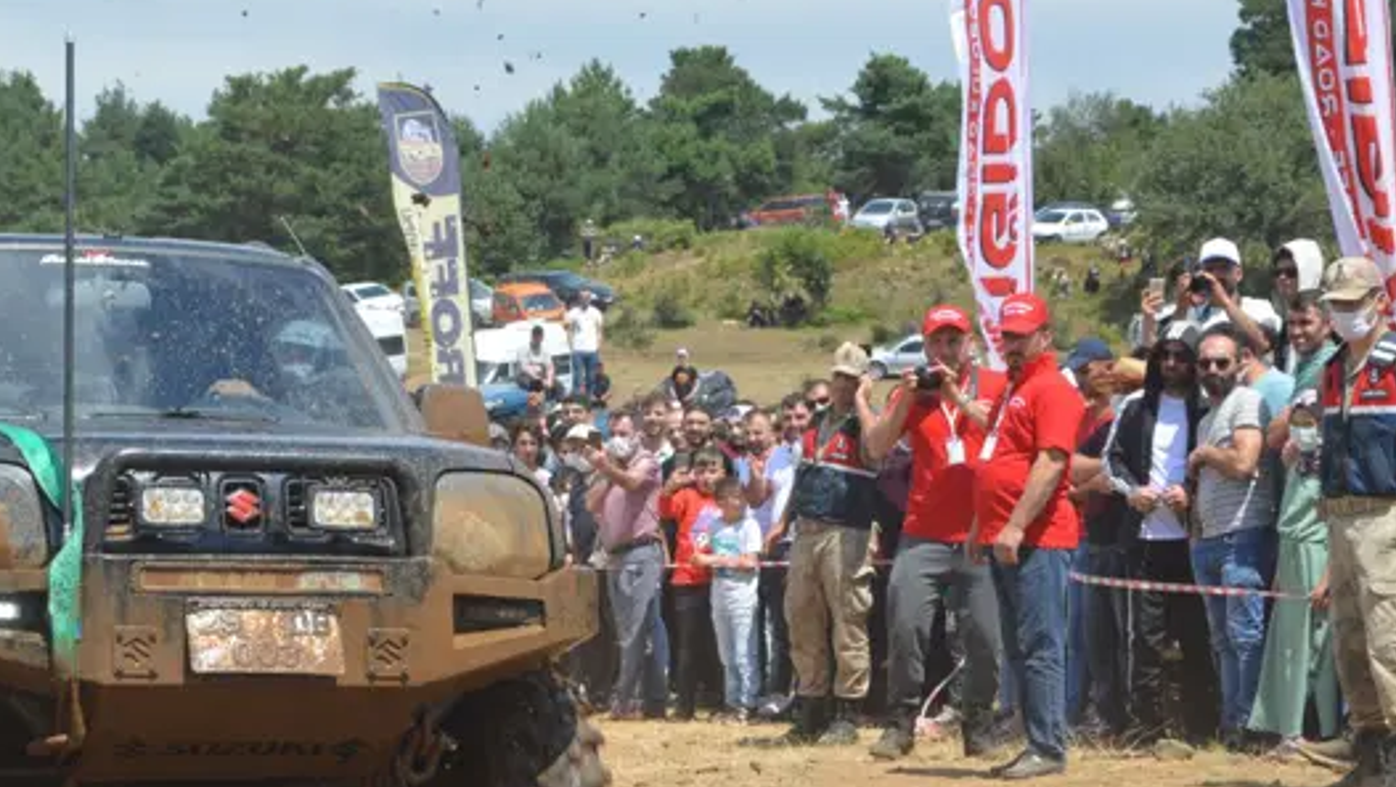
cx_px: 570
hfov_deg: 18.2
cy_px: 566
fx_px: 4365
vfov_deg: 10.3
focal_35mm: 118
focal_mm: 45
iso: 100
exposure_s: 1/250
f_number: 8
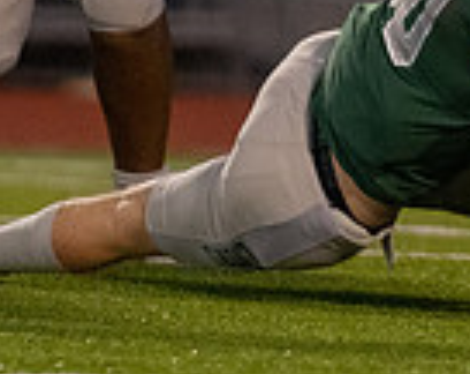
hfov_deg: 1.6
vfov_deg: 1.3
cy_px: -210
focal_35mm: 1203
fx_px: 16686
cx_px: 729
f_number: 2.8
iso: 5000
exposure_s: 1/1250
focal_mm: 200
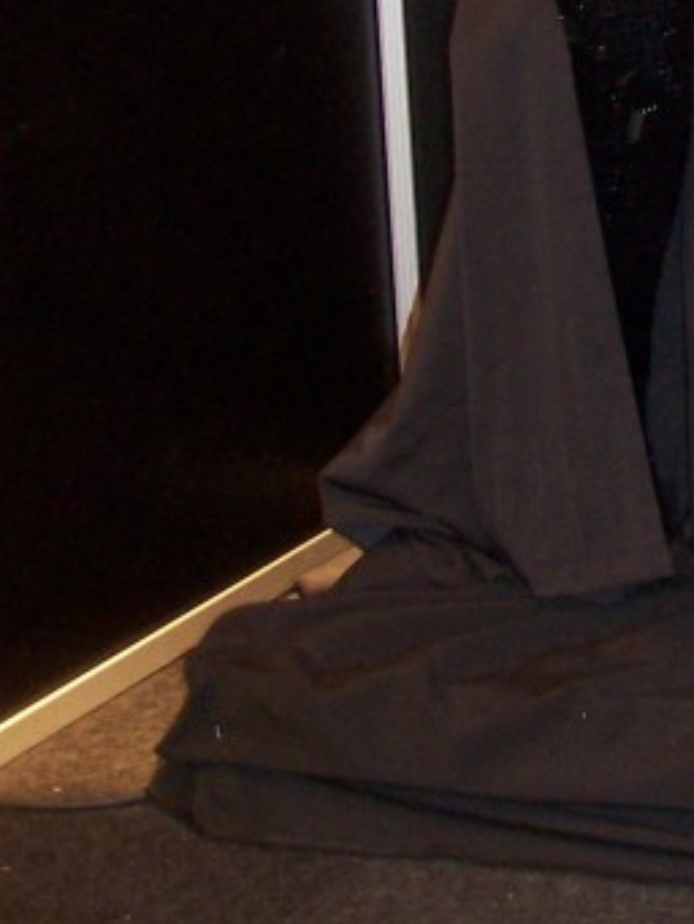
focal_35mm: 168
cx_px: 954
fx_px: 4488
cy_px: -312
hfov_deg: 8.7
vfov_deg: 11.4
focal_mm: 9.3
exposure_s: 1/2
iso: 140
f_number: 3.1
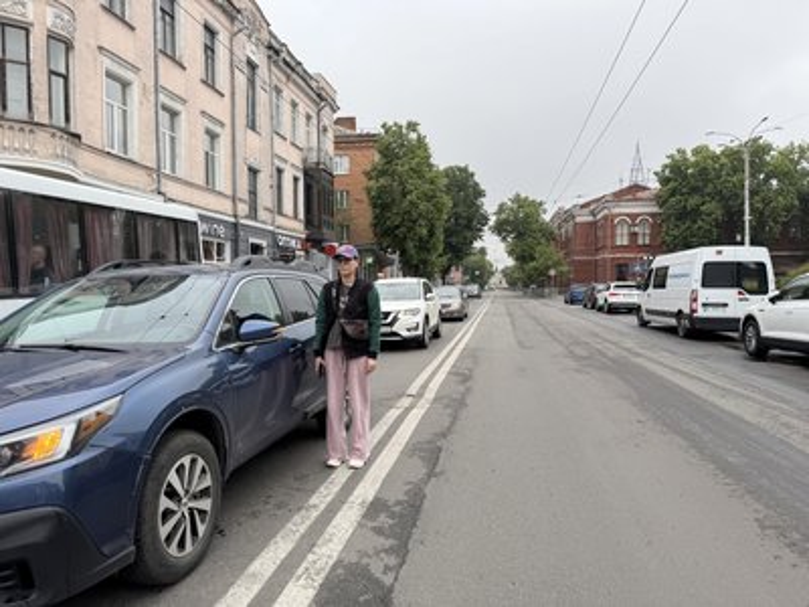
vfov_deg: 56.8
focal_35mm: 24
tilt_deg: -5.3
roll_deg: +0.9
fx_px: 561
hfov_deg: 71.6
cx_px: 404
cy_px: 304
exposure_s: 1/309
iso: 80
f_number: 1.78
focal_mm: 6.76
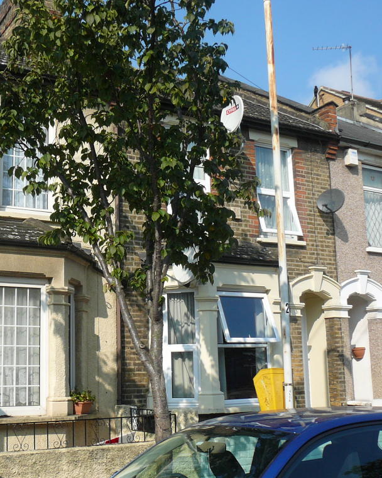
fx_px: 650
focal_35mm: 46
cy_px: 241
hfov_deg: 32.3
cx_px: 111
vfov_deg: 40.3
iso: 80
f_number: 5
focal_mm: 5.2
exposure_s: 1/400
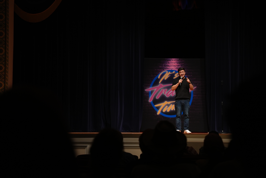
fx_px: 517
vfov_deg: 19.5
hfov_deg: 28.8
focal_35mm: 70
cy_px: 89
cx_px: 133
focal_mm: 70
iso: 1250
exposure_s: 1/160
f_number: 4
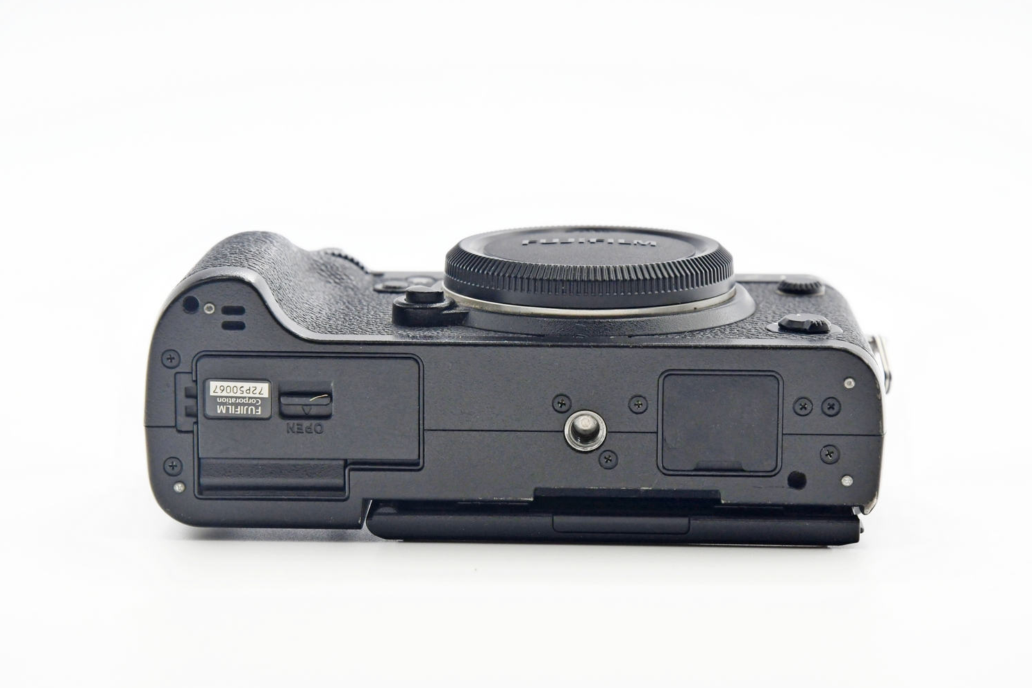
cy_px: 344
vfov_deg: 12.9
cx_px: 519
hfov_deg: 19.3
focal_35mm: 106
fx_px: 3039
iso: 1250
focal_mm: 70
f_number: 8
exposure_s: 1/160
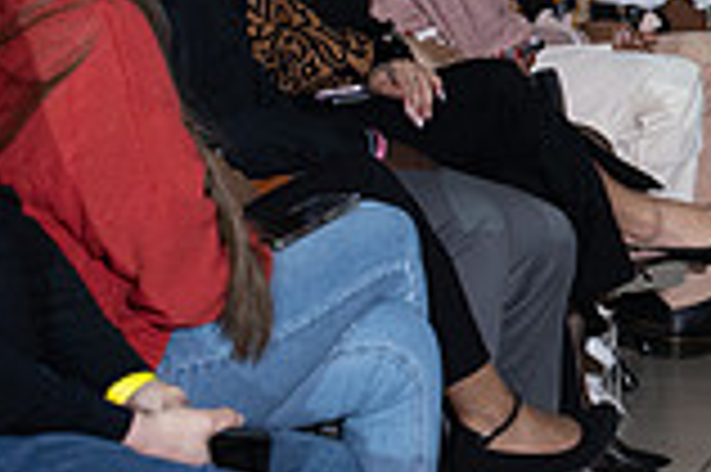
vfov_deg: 4.7
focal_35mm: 294
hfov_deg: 6.9
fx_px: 5800
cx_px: 1233
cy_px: 47
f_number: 5
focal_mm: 80
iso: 1250
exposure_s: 1/160
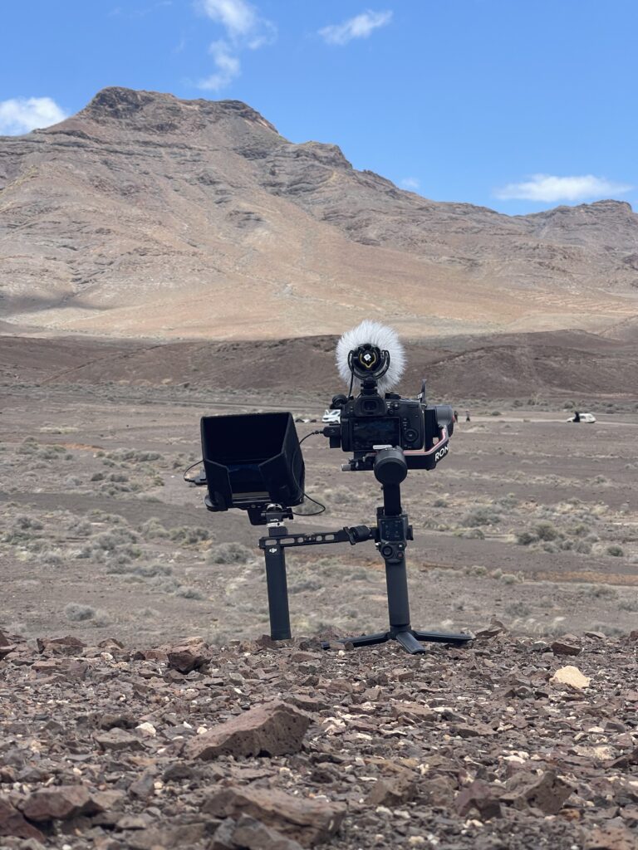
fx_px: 1573
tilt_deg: -1.5
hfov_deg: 22.9
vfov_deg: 30.3
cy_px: 425
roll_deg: +1.0
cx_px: 319
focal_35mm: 64
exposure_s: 1/797
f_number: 2.2
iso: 20
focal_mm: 7.5
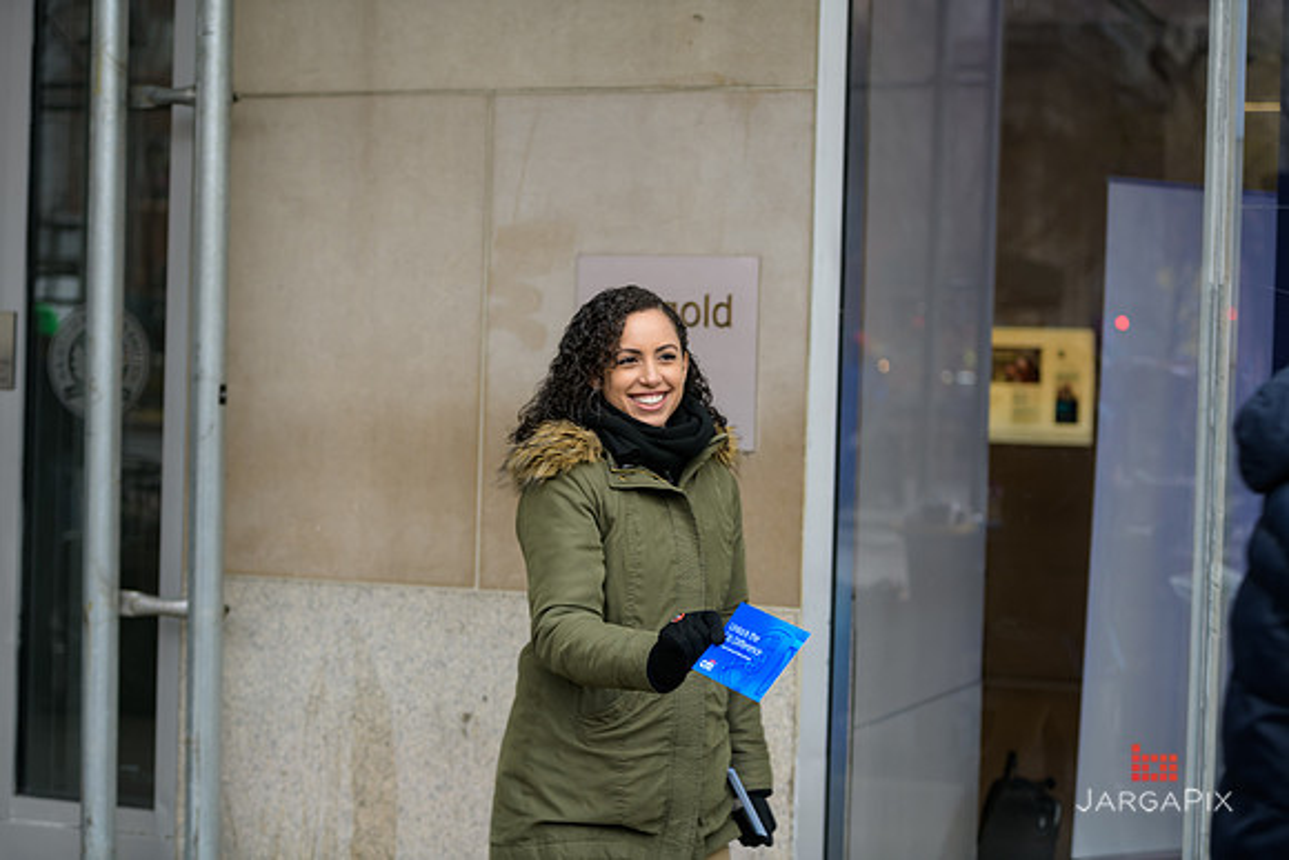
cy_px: 430
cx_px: 644
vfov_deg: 18.2
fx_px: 2686
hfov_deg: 27.0
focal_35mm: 75
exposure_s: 1/125
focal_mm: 75
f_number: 3.2
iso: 200
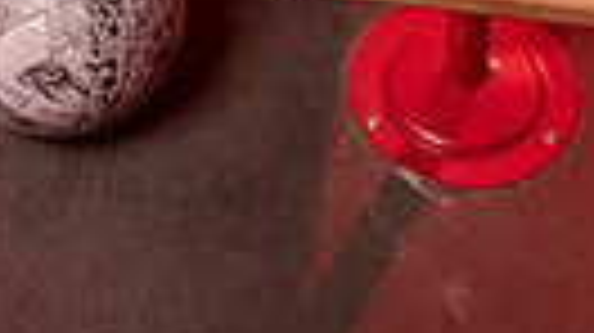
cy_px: -608
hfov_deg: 19.3
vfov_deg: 9.1
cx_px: 288
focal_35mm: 111
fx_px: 1747
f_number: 4
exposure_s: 1/250
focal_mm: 31
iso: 100
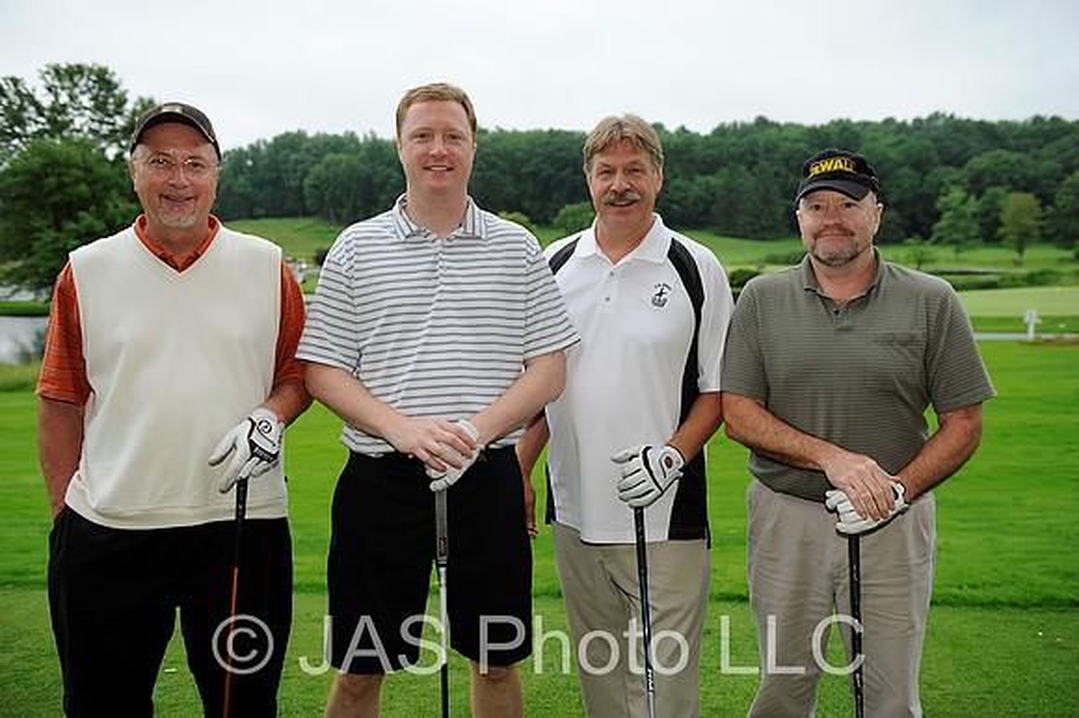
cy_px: 359
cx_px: 540
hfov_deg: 50.7
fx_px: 1138
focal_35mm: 38
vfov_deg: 35.0
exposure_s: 1/640
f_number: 4
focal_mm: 38
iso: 400
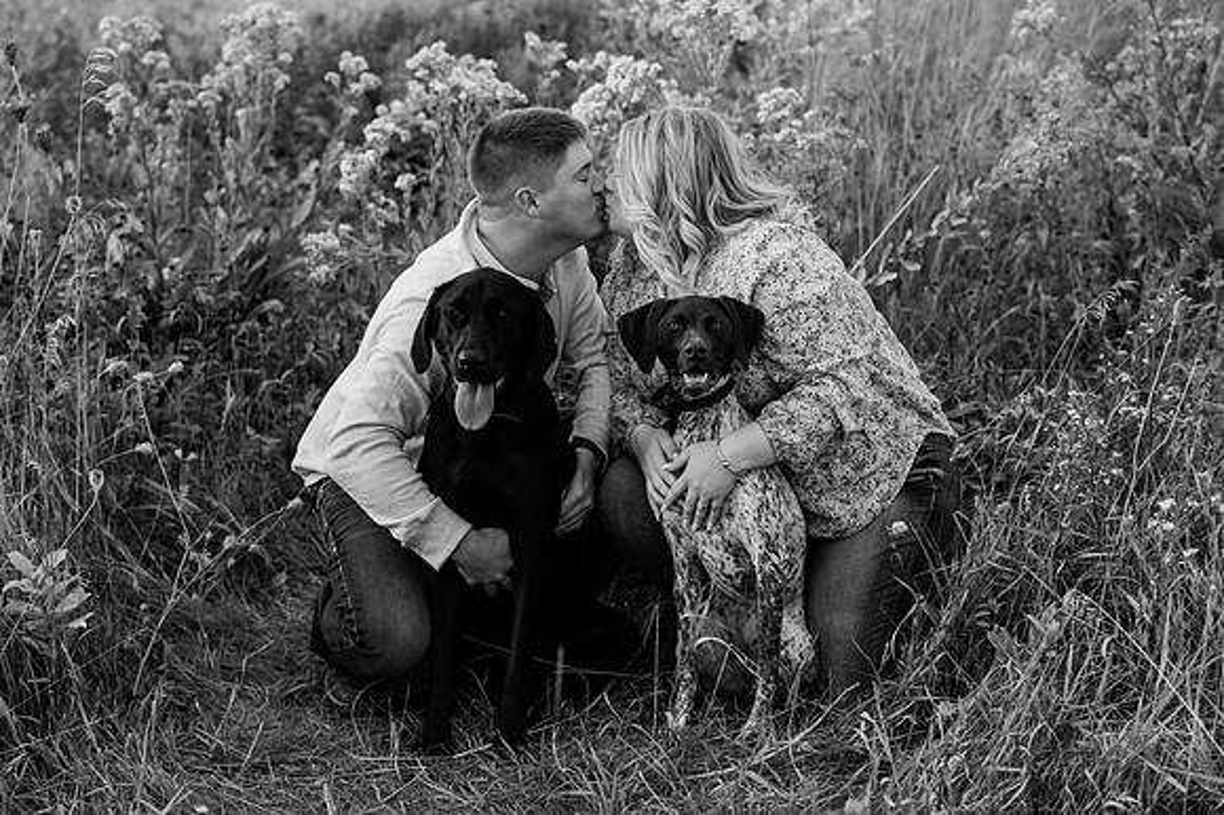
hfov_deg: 31.1
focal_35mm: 65
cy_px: 428
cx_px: 567
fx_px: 2198
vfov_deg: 21.0
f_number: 3.5
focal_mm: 58
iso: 250
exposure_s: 1/400
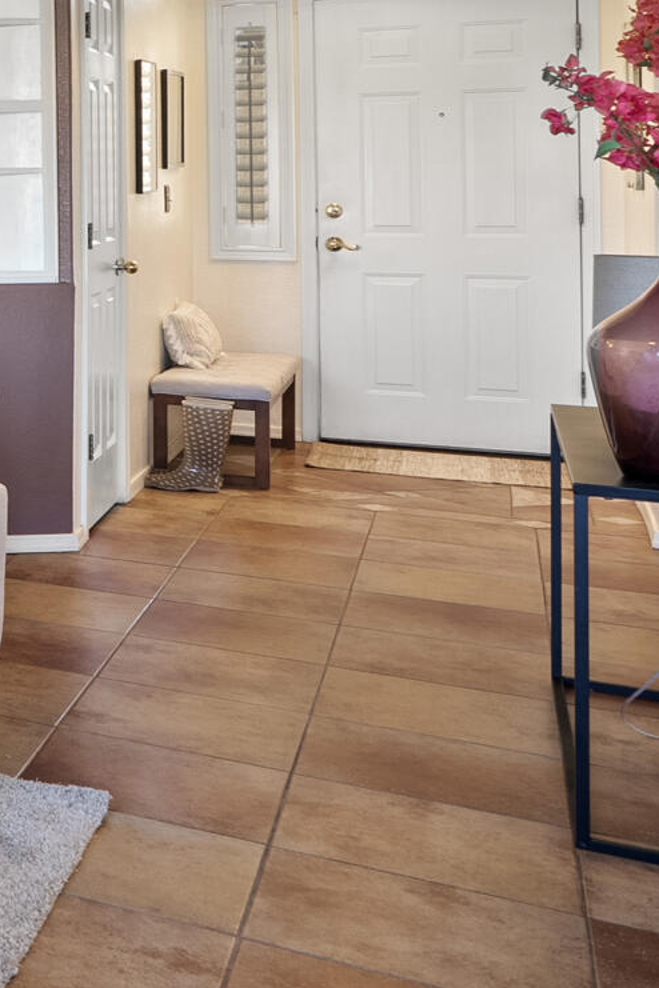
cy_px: 173
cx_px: -856
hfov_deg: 15.6
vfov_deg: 35.5
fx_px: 1483
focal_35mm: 54
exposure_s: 1/25
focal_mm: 16
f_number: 8
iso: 200
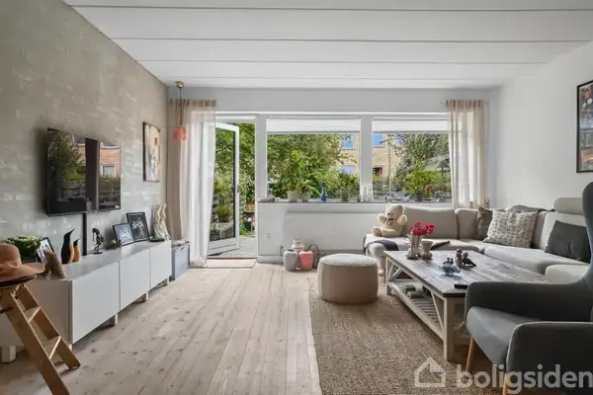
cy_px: 198
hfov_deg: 78.6
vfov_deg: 57.2
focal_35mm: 22
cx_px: 296
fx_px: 362
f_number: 8
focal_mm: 22
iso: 400
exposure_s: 1/20
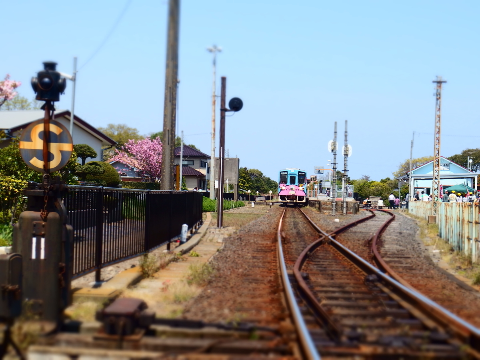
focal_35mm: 67
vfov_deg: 21.9
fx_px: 929
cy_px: 180
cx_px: 240
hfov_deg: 29.0
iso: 100
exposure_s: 1/800
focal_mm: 12.1
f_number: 4.5
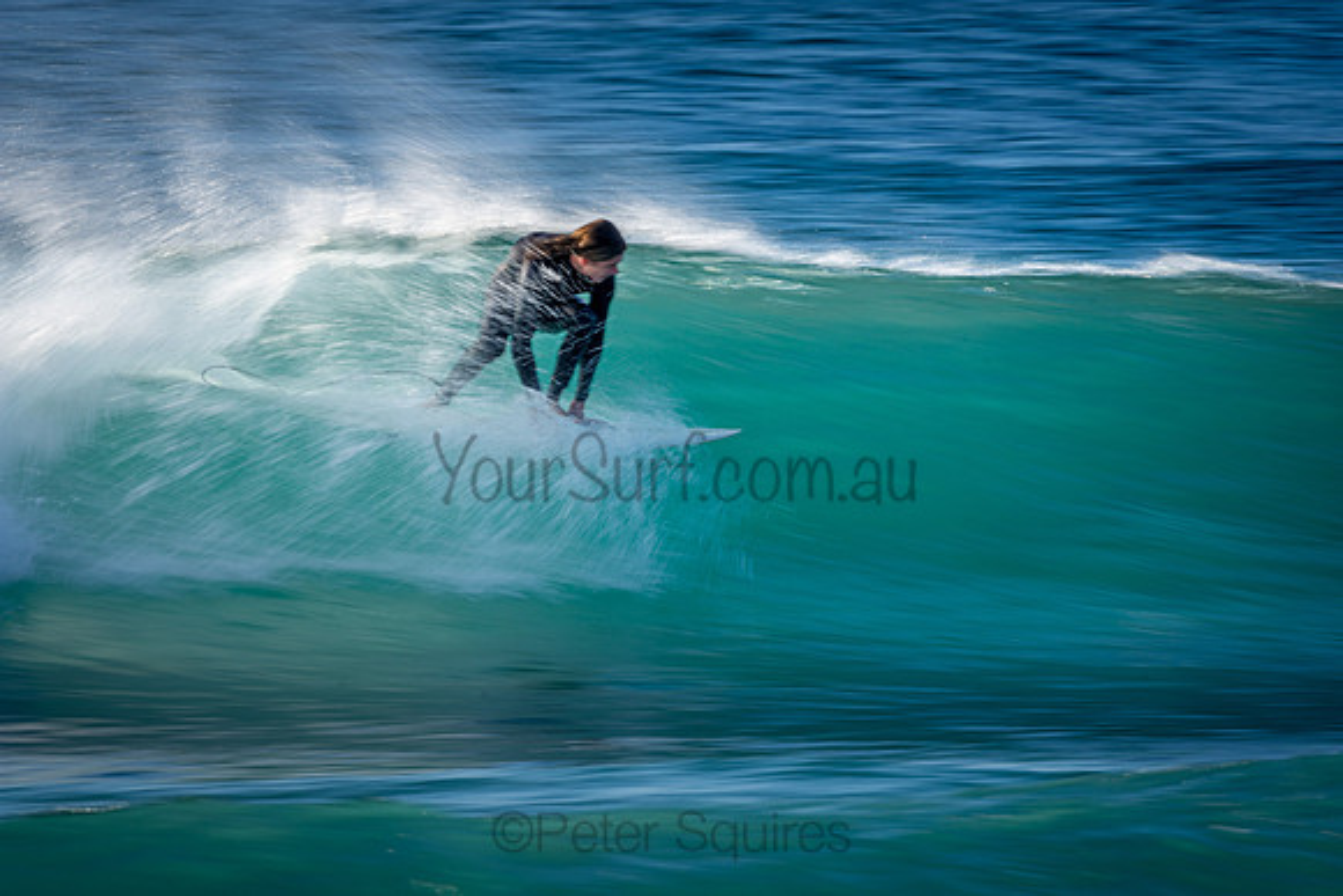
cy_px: 448
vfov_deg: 1.8
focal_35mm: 750
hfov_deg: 2.7
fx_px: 27984
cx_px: 672
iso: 100
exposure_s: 1/30
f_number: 18
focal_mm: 500
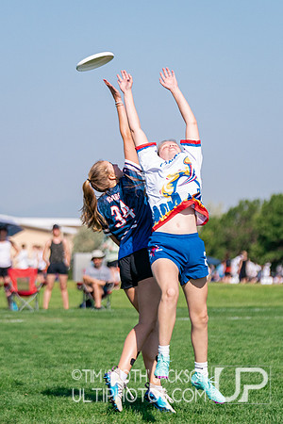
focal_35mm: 204
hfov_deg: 6.7
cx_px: 167
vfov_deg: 10.1
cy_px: 174
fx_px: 2408
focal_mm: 115
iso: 1000
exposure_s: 1/16000
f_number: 2.8
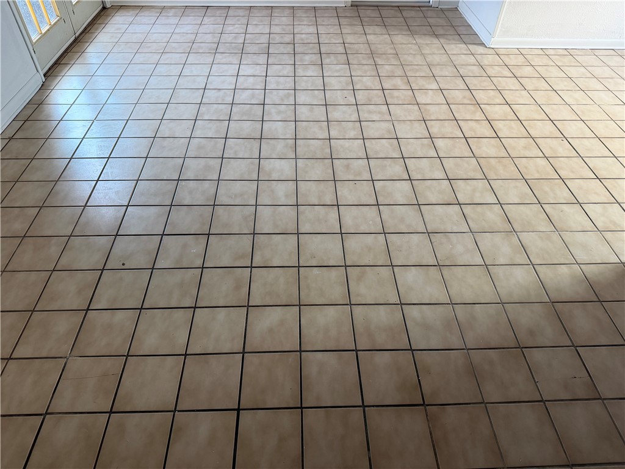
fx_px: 433
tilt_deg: -44.7
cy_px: 234
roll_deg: -0.5
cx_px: 312
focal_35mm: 24
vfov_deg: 56.8
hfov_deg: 71.6
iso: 250
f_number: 1.78
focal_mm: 6.76
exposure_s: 1/60
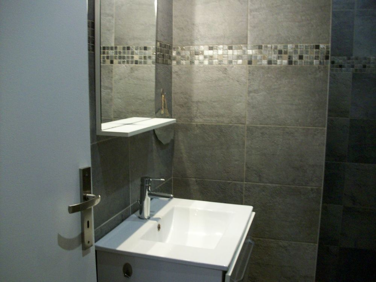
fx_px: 369
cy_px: 141
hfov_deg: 54.0
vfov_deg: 41.8
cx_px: 188
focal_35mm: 34
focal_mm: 5.7
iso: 160
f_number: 2.8
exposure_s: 1/16.8
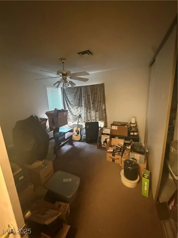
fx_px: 96
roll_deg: +3.9
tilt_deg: -9.2
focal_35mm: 14
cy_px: 119
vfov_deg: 102.1
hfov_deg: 85.7
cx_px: 89
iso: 1250
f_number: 2.2
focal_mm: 2.22
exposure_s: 1/30
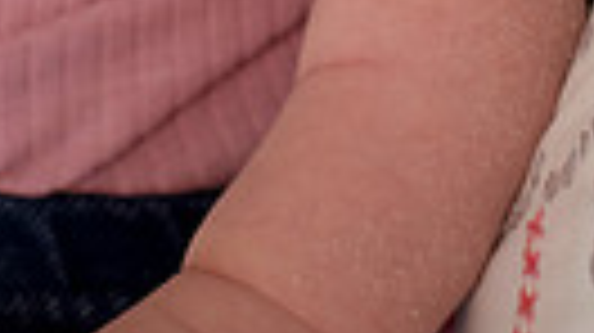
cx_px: 207
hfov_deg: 12.0
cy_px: -621
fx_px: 2817
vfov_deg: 6.3
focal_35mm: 179
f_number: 4
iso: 800
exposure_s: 1/60
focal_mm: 50
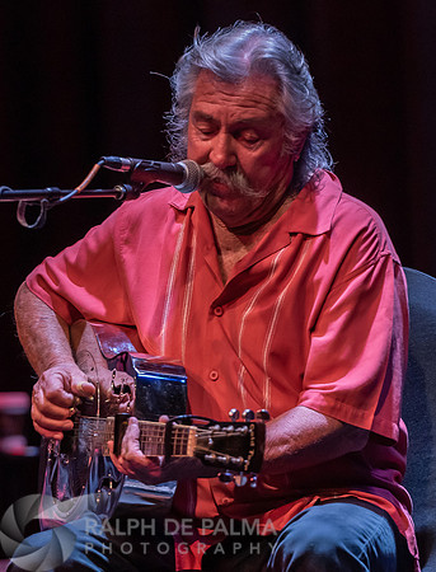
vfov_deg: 4.7
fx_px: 6933
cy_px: 315
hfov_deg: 3.6
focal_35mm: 417
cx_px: 250
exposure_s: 1/160
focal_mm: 200
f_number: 4
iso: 1600
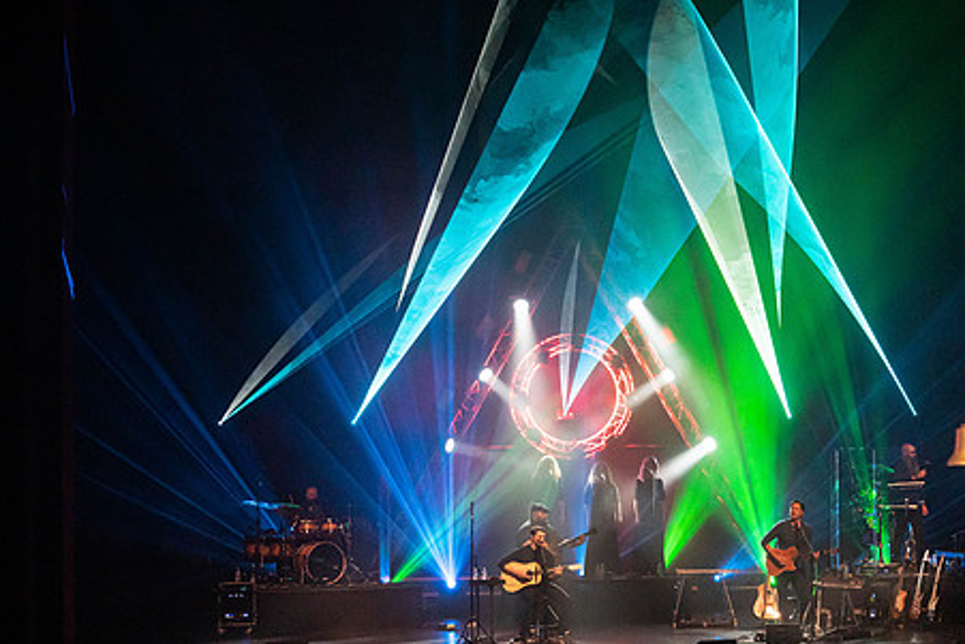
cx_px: 537
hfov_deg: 22.6
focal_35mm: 90
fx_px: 2413
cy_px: 273
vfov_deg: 15.2
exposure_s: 1/250
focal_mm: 70
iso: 6400
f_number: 5.6
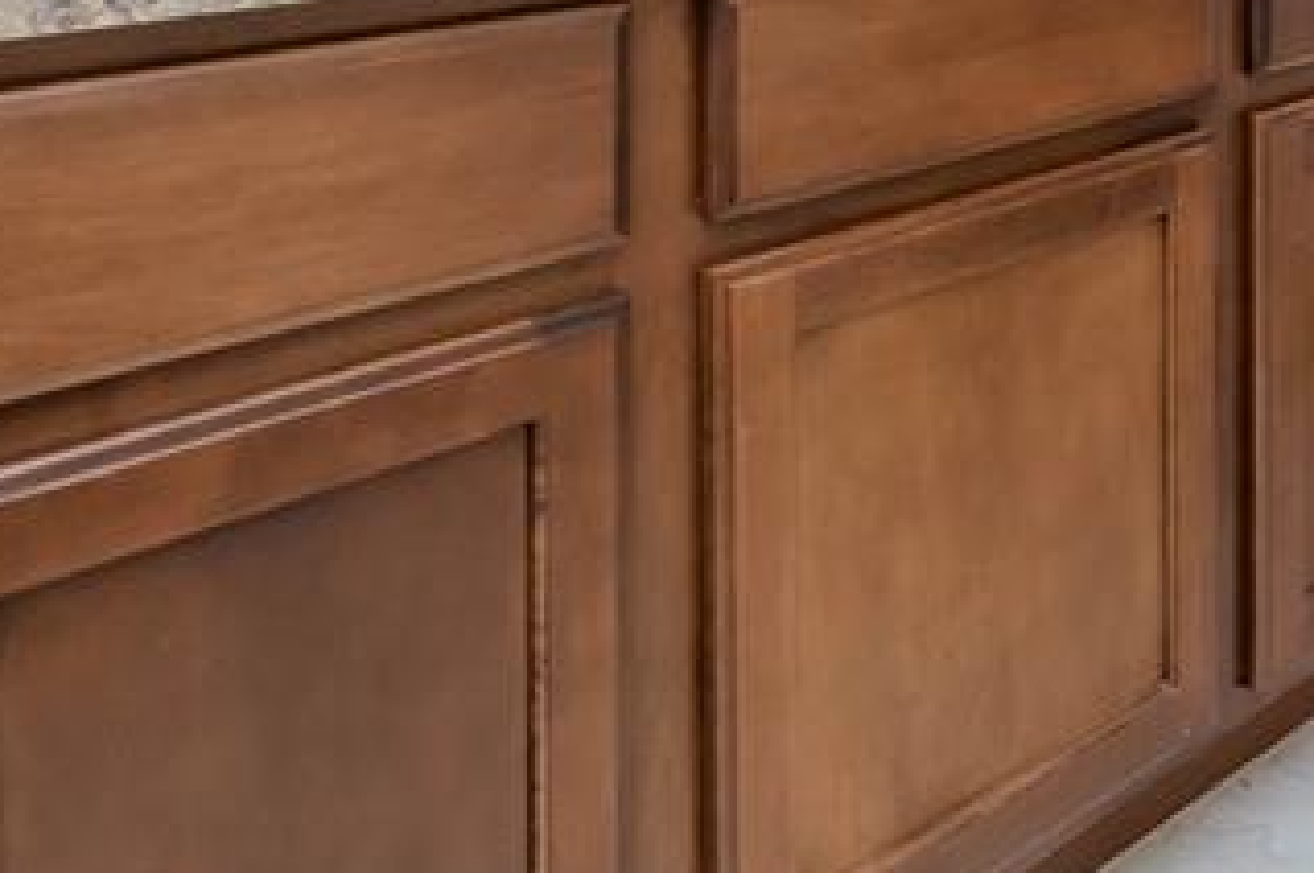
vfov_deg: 25.8
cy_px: -243
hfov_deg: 38.1
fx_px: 1641
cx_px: 1355
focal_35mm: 45
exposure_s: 1/200
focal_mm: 14
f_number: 8
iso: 640
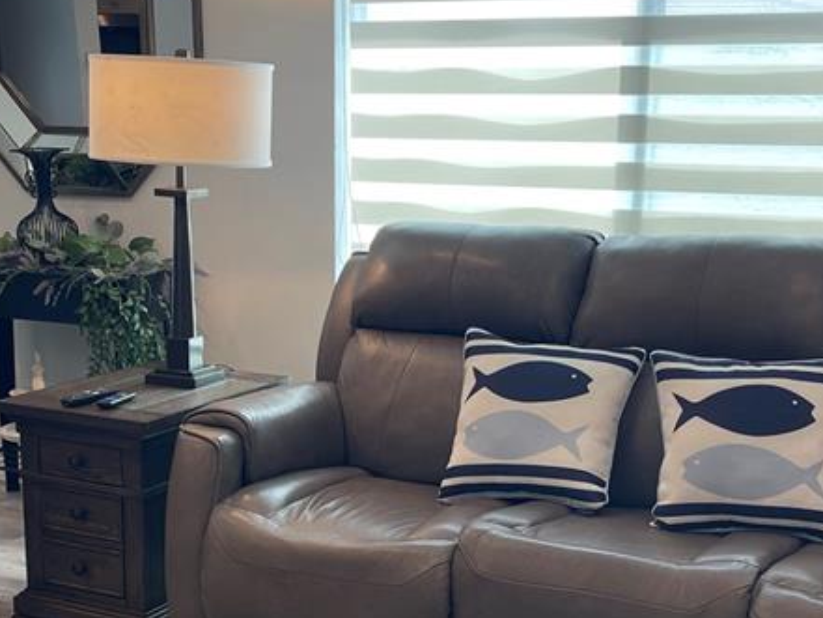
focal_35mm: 58
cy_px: 450
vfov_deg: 25.0
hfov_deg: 33.2
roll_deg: -0.3
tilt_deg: -16.0
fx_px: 1379
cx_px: 388
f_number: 1.6
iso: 32
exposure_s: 1/120
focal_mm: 5.1
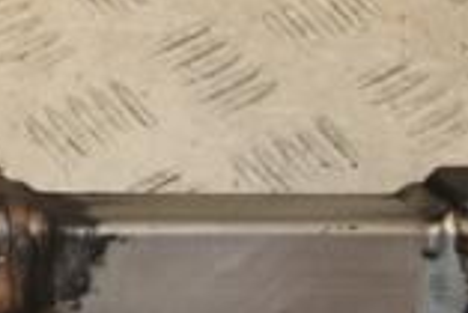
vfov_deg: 6.3
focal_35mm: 218
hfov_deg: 9.4
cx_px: 36
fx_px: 2837
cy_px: 86
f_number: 7.1
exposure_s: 1/200
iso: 800
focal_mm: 38
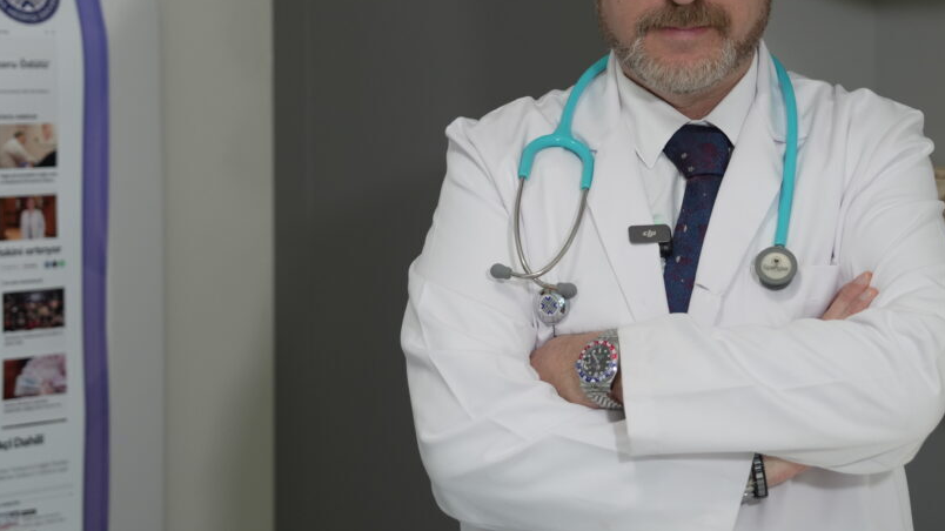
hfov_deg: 22.4
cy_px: 109
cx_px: 617
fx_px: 2380
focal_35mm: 95
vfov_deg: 12.7
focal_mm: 57
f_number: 2.8
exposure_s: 1/100
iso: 640
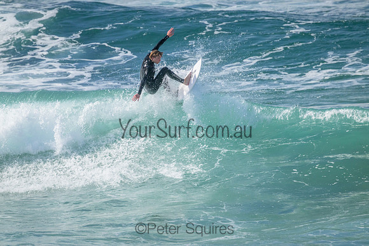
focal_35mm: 800
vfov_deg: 1.7
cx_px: 184
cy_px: 123
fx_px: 8202
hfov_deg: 2.6
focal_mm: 800
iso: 2200
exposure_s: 1/1600
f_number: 11
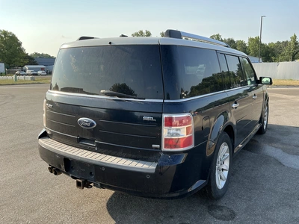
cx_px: 150
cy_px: 112
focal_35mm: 28
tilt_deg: -8.4
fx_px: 242
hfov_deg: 63.4
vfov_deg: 49.7
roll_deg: +0.8
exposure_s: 1/627
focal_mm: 3
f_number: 1.8
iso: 25
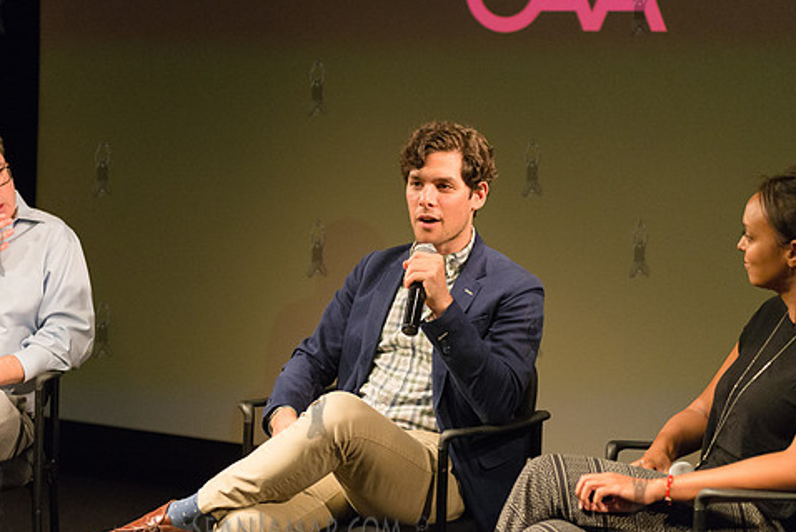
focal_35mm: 97
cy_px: 248
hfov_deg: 21.0
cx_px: 316
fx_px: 2145
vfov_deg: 14.1
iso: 4000
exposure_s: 1/320
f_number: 2.8
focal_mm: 80
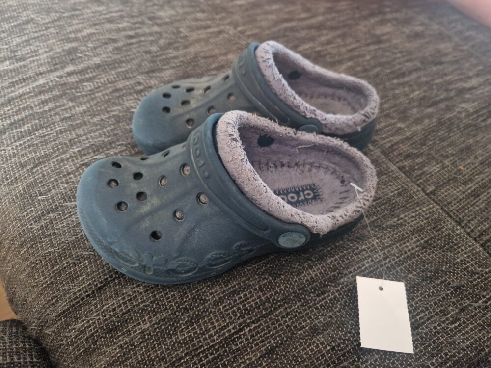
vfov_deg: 58.9
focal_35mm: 23
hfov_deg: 73.9
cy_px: 184
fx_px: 326
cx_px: 246
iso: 1000
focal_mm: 5.4
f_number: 1.8
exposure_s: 1/25
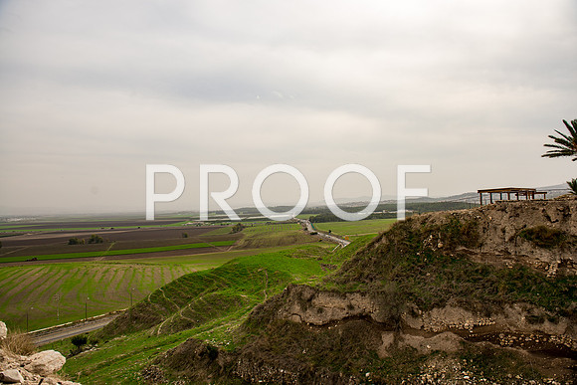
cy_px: 192
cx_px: 288
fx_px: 385
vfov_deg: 53.2
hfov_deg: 73.7
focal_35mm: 24
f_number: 3.5
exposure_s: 1/1000
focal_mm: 24
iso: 100
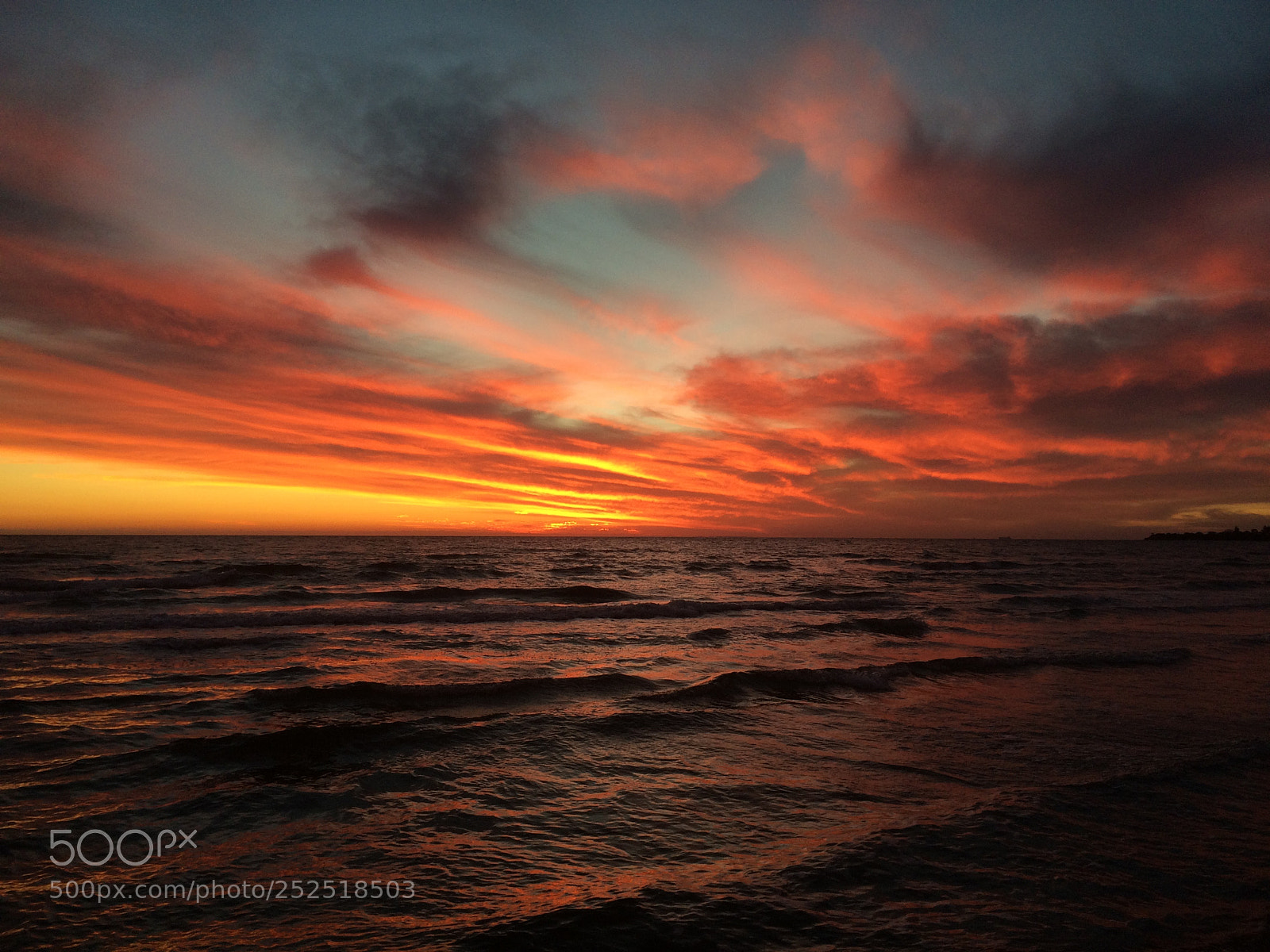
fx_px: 1064
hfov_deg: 61.7
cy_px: 476
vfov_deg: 48.2
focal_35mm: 29
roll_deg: -1.0
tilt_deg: +3.8
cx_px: 635
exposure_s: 1/120
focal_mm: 4.15
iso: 50
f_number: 2.2
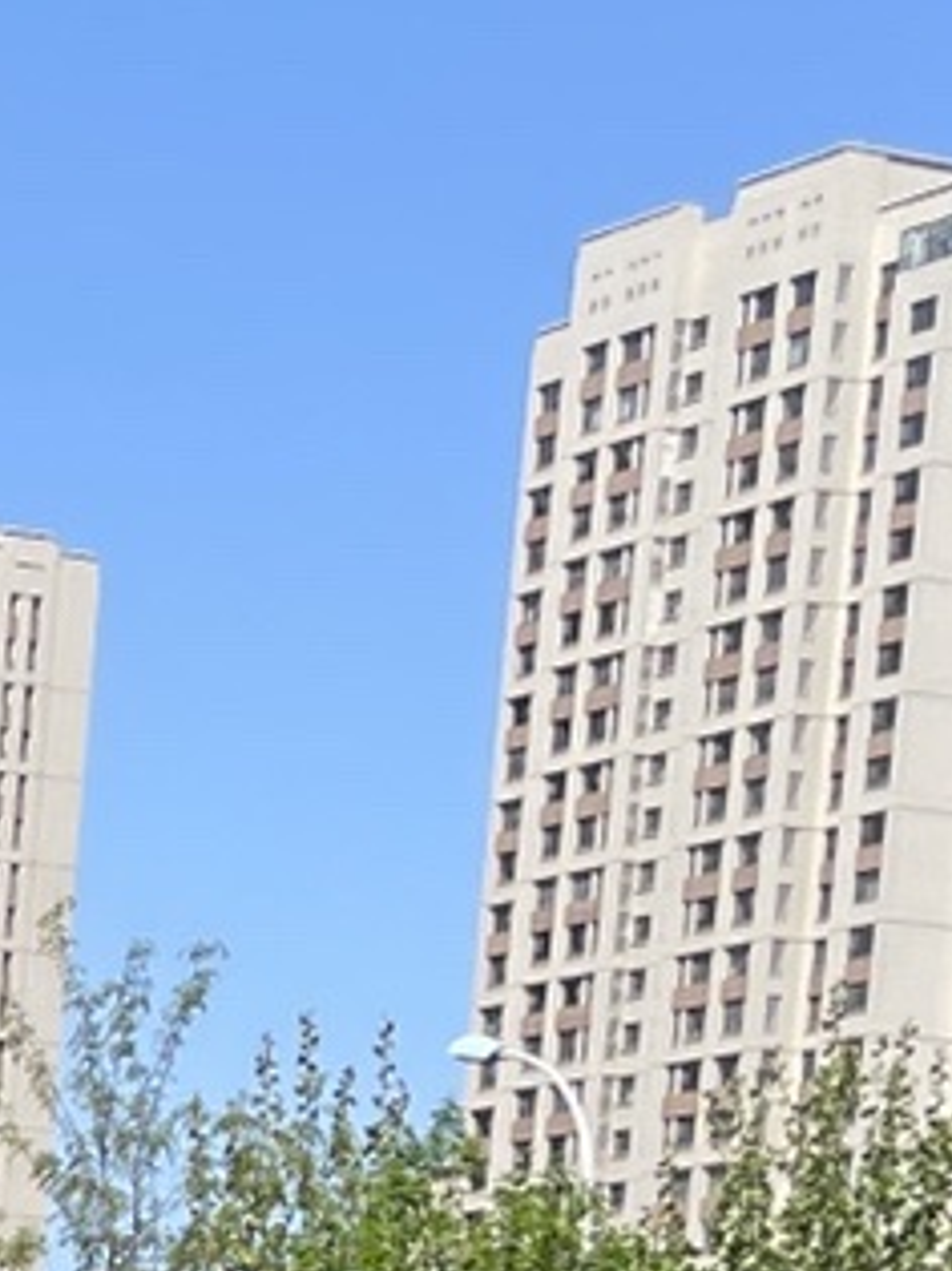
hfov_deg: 7.9
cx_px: -1735
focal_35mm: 165
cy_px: 2340
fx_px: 6054
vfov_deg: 11.1
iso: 50
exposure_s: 1/3448
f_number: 1.6
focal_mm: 5.1
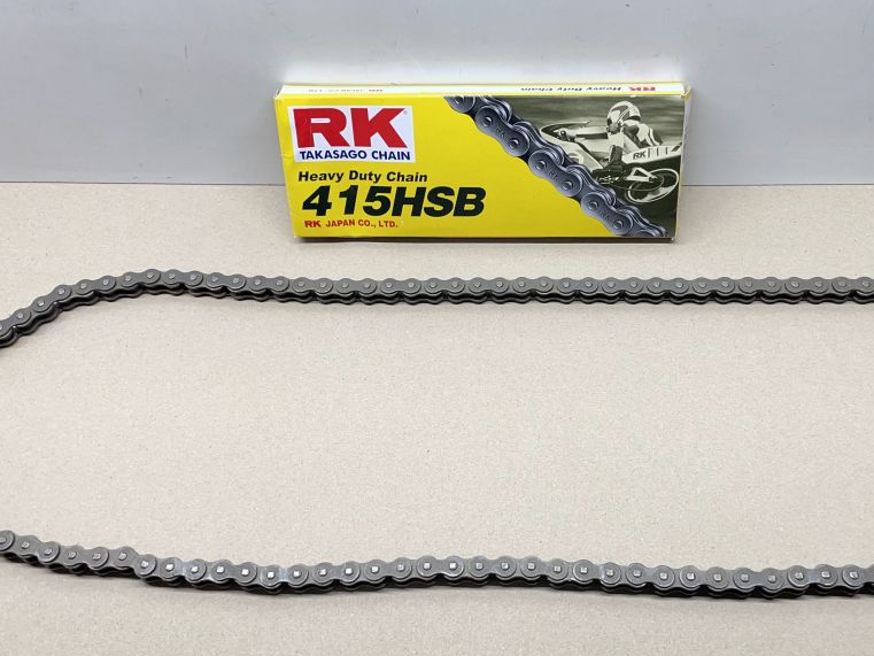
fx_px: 1035
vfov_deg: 35.1
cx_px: 505
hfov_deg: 45.6
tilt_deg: -58.1
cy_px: 331
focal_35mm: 41
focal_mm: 4.2
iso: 64
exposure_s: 1/100
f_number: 1.6
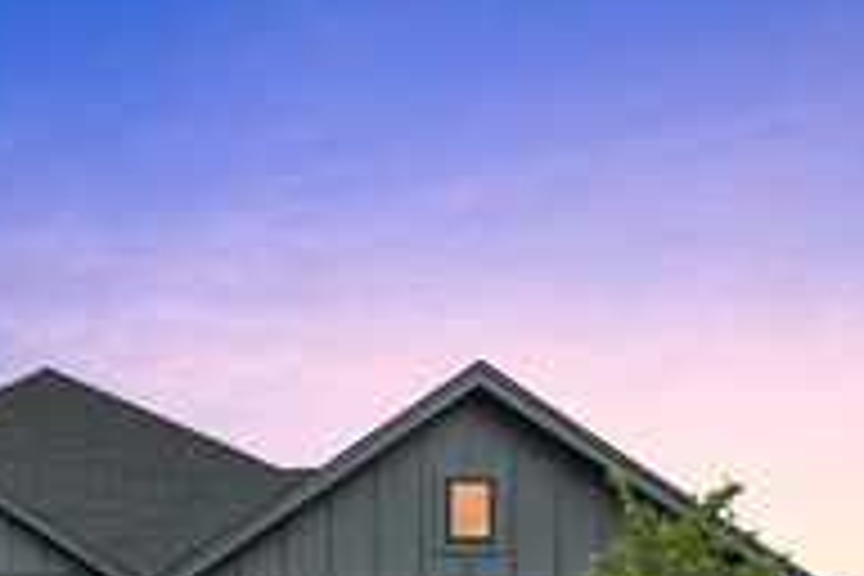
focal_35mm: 65
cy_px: 767
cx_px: 58
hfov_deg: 29.5
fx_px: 1560
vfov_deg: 19.2
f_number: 1.8
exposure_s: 1/8000
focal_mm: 8.67
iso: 400
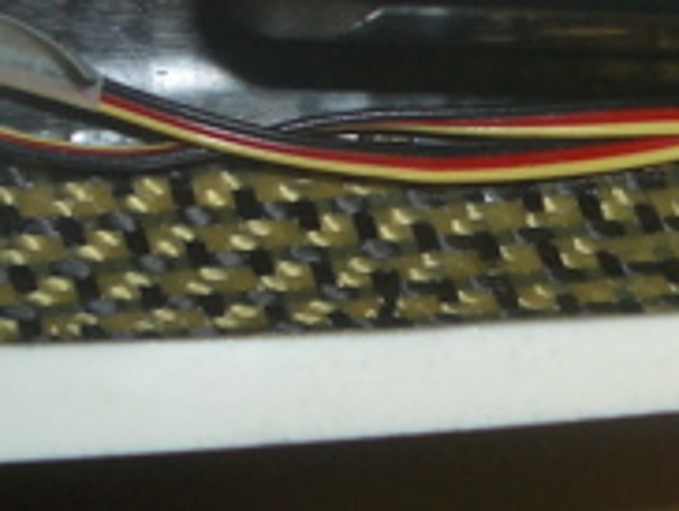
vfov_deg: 12.0
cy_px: 104
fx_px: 2416
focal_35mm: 123
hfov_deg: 15.7
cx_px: 664
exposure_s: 1/60
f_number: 4.3
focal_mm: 5.8
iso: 50
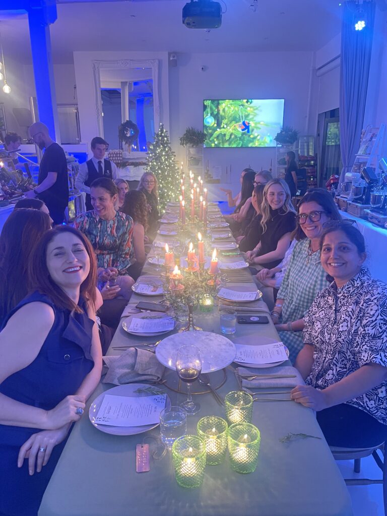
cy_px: 258
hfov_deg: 54.9
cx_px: 194
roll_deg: +0.8
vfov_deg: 69.4
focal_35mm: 25
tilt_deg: -16.0
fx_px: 373
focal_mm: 5.1
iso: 500
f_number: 1.6
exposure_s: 1/33
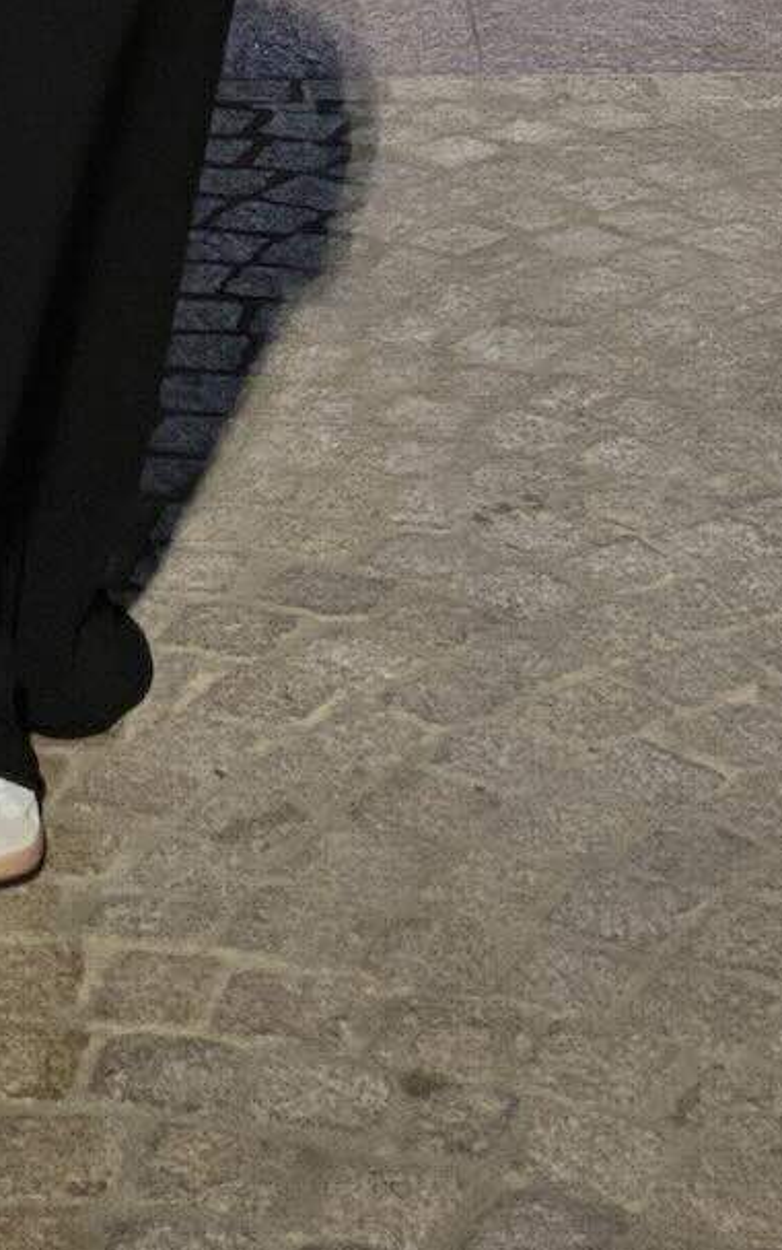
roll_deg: +0.3
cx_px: 72
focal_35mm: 121
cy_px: -1360
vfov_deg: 14.1
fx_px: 4121
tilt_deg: +3.5
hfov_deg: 10.8
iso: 800
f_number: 1.6
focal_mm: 5.96
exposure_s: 1/25
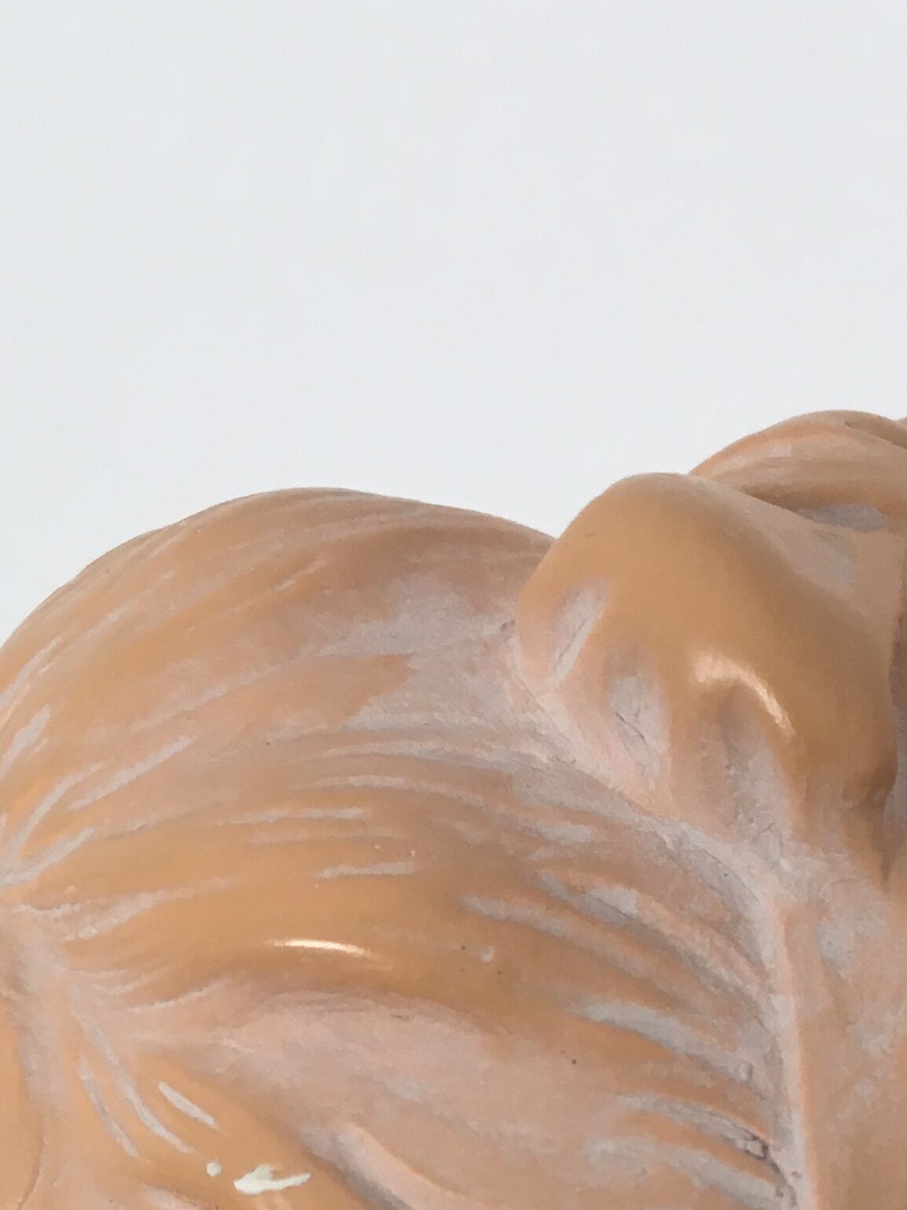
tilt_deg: -29.6
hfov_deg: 19.1
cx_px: 761
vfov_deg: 24.2
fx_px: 2655
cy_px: 1276
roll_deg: -2.2
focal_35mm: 76
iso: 25
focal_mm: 4.15
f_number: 2.2
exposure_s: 1/40
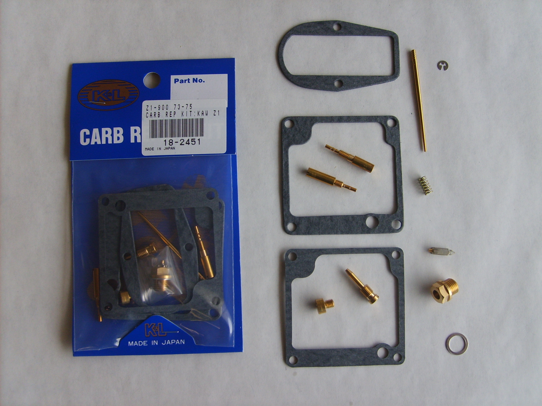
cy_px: 203
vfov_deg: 40.7
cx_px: 271
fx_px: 548
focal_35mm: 35
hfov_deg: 52.6
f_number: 2.8
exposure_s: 1/90
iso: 50
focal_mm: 5.8
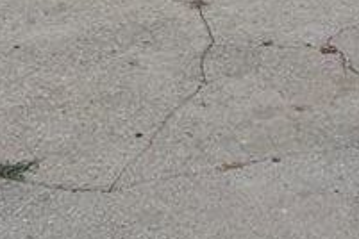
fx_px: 828
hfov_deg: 24.5
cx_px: 182
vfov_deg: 12.8
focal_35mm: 83
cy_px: -326
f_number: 1.78
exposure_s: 1/2169
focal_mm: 6.76
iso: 80
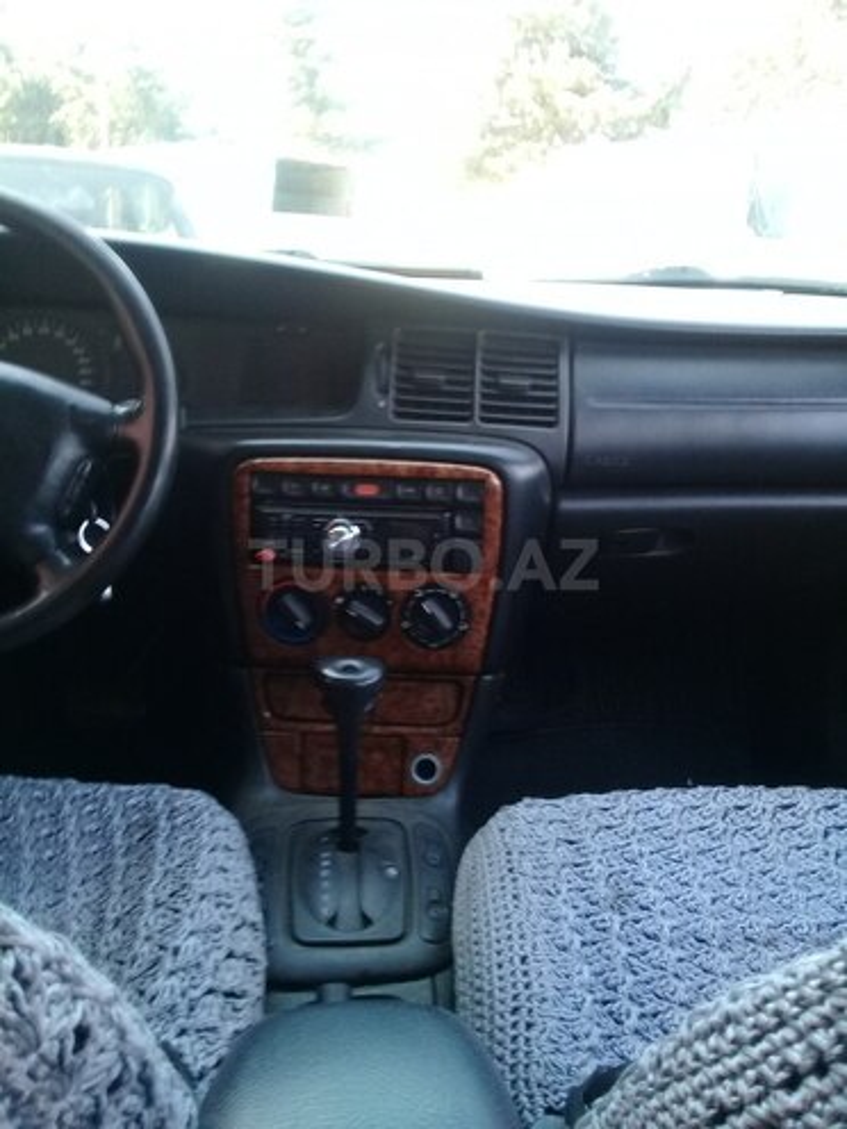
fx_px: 1011
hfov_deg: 45.4
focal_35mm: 31
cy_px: 564
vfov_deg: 58.4
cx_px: 424
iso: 64
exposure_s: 1/40
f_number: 2.2
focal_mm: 3.3
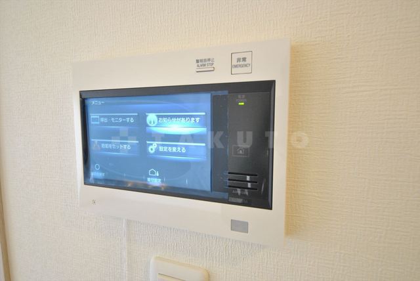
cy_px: 140
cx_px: 210
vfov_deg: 63.3
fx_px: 228
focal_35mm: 20
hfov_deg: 85.4
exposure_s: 1/30
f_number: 5
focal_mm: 13
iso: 1100
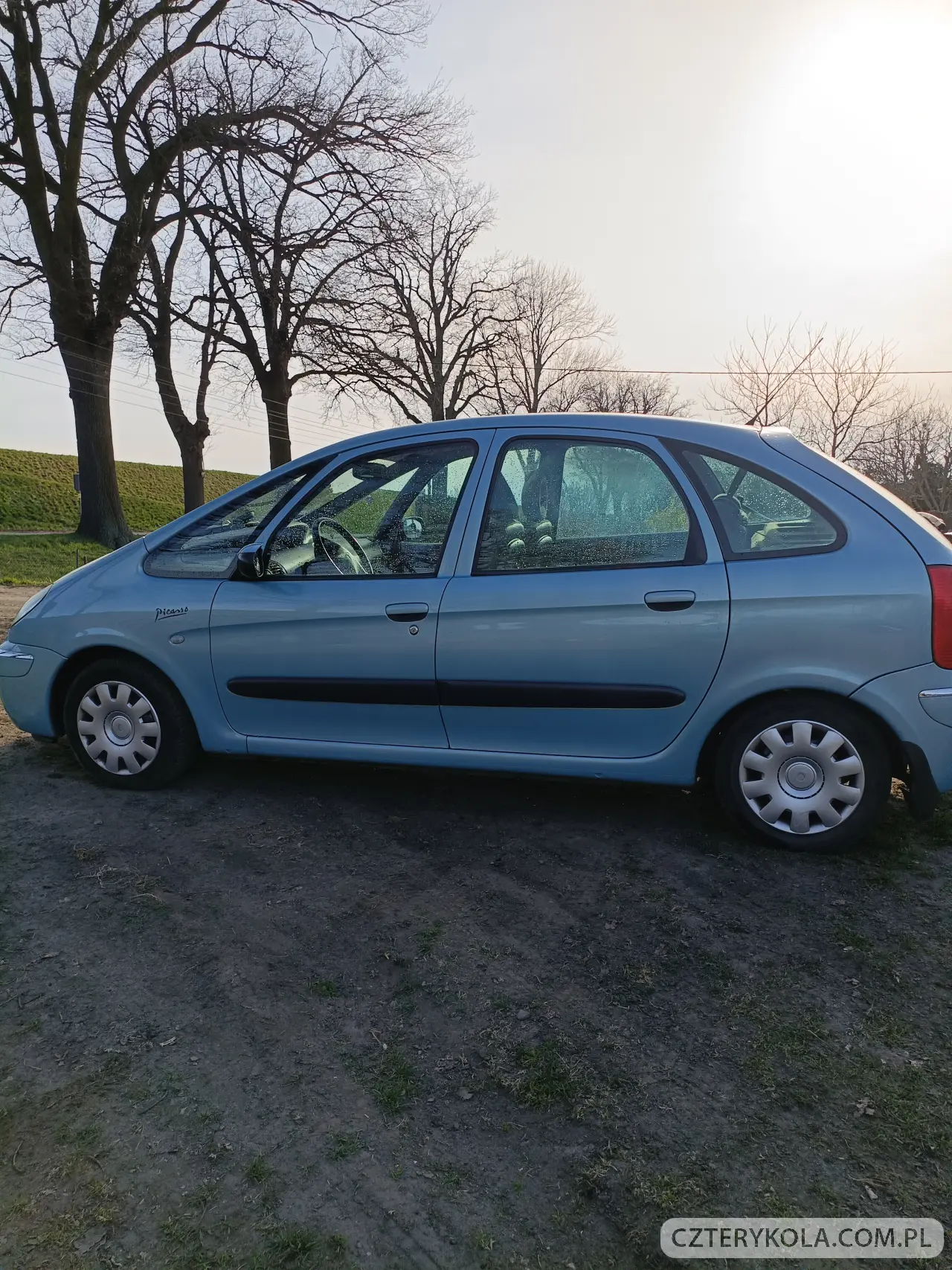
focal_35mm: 26
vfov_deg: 67.3
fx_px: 954
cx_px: 476
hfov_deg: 53.1
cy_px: 635
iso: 58
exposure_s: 1/2160
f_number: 1.5
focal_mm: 4.94
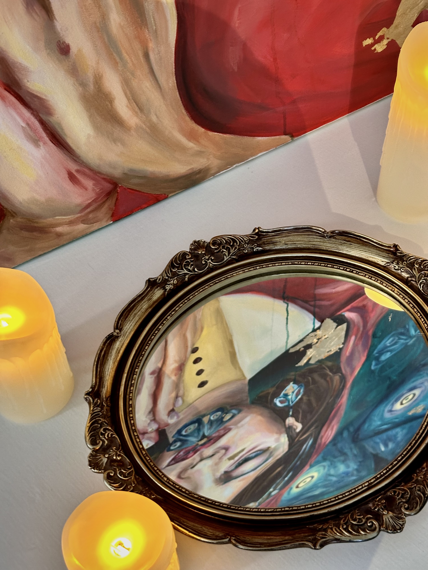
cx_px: 214
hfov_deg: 30.3
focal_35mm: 48
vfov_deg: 39.7
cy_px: 285
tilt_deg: -52.6
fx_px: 791
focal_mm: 6.86
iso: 320
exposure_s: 1/33
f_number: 1.78
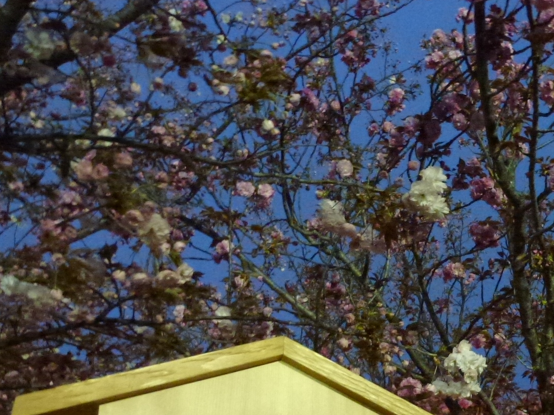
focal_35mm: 46
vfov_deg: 31.0
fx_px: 736
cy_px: 308
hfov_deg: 39.1
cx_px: 470
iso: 800
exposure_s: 1/10
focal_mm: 4.3
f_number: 3.3
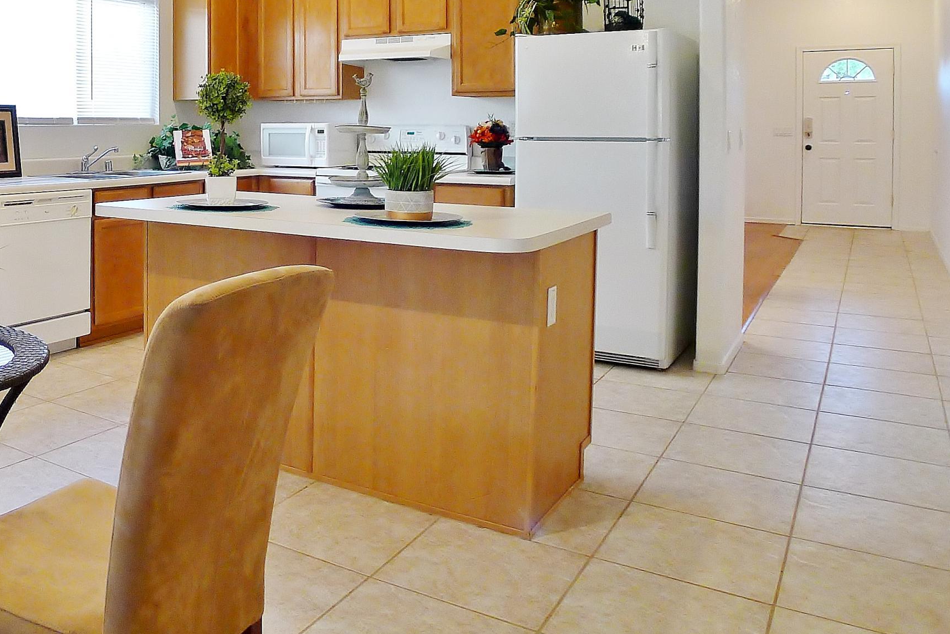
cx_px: 227
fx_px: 1109
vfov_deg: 31.3
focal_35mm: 42
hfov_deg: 44.7
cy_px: 145
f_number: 2
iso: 160
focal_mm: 5.1
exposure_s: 1/60
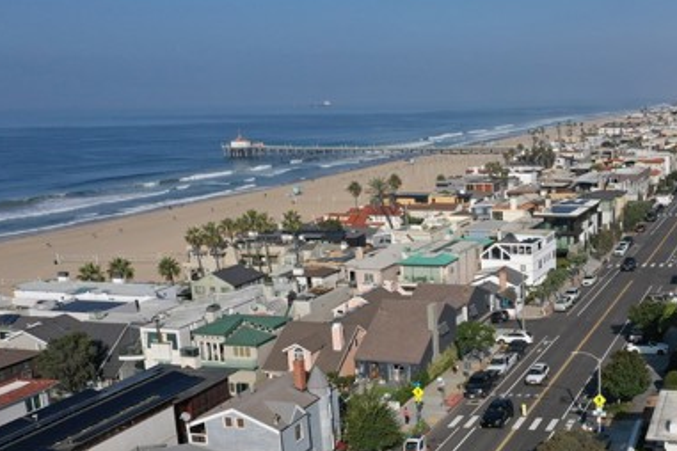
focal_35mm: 47
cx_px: 521
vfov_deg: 28.1
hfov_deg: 40.5
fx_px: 884
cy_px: 360
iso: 100
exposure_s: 1/800
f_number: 6.3
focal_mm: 10.26
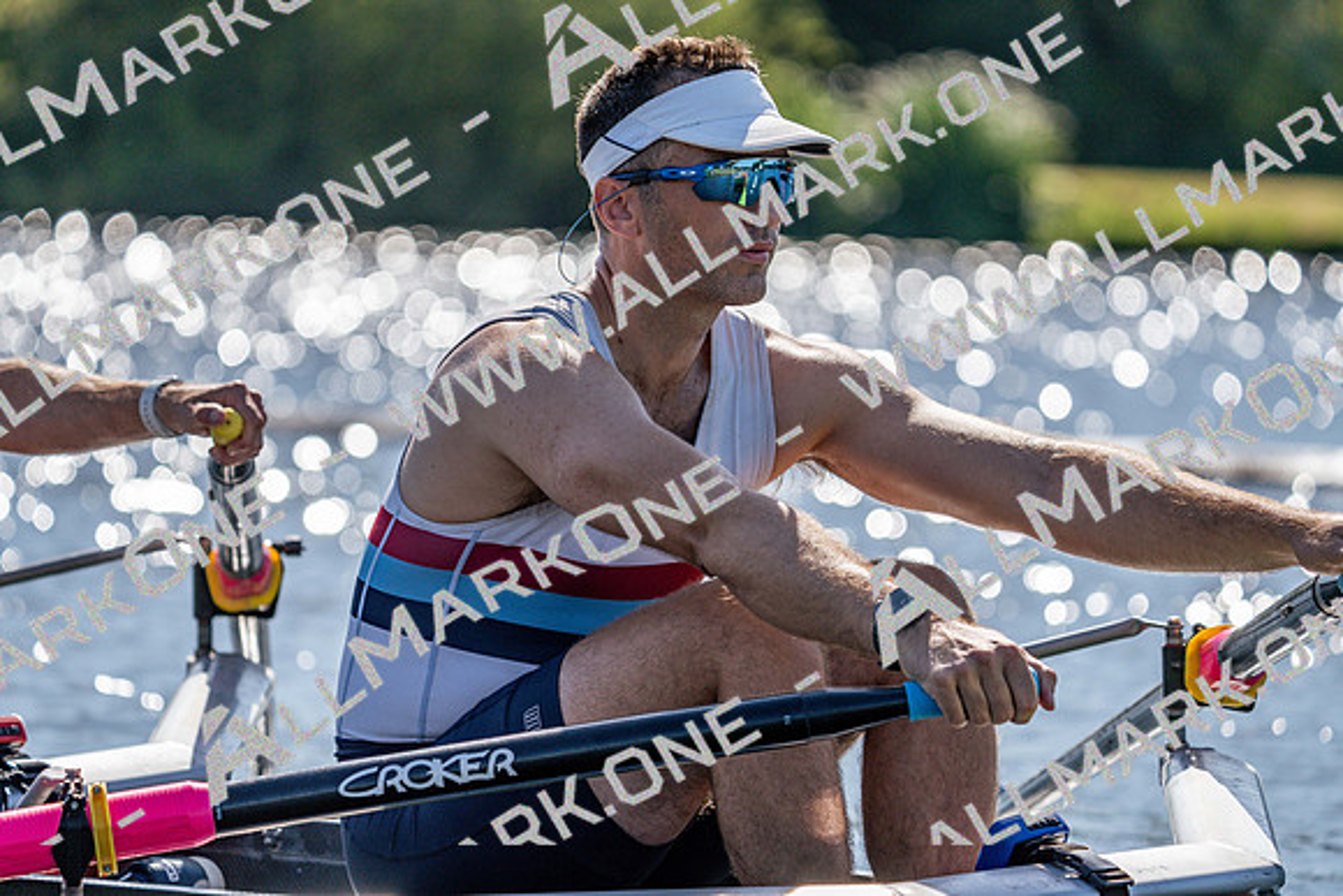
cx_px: 672
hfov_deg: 7.2
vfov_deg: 4.8
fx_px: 10671
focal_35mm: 286
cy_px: 448
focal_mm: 286
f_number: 5.6
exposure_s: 1/2000
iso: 200
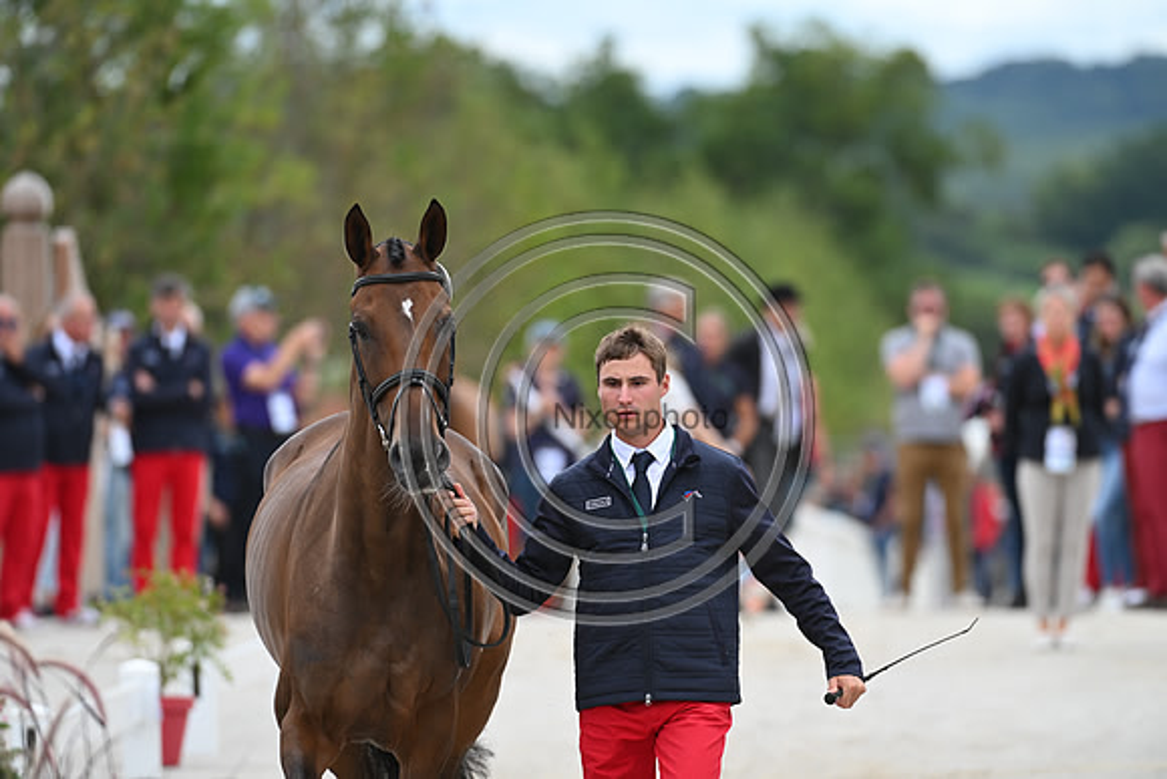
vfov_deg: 3.4
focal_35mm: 400
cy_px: 390
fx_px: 12969
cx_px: 584
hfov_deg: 5.2
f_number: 5.6
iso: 720
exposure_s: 1/1600
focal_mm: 400
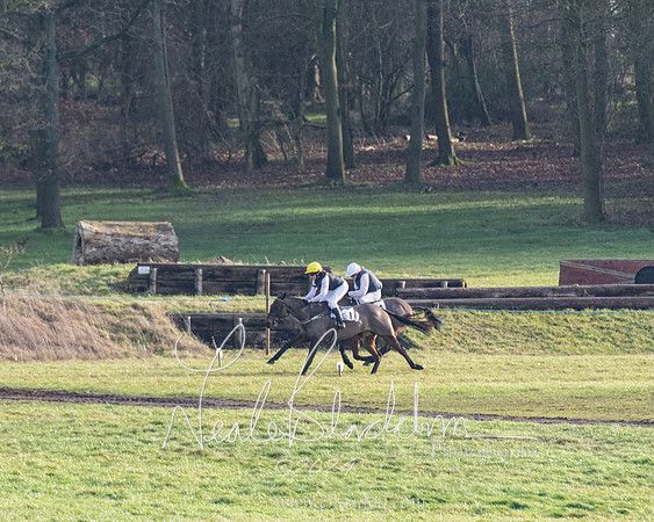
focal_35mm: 654
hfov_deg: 3.0
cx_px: 379
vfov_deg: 2.4
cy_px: 310
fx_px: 12658
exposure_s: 1/1600
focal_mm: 280
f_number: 5
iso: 400
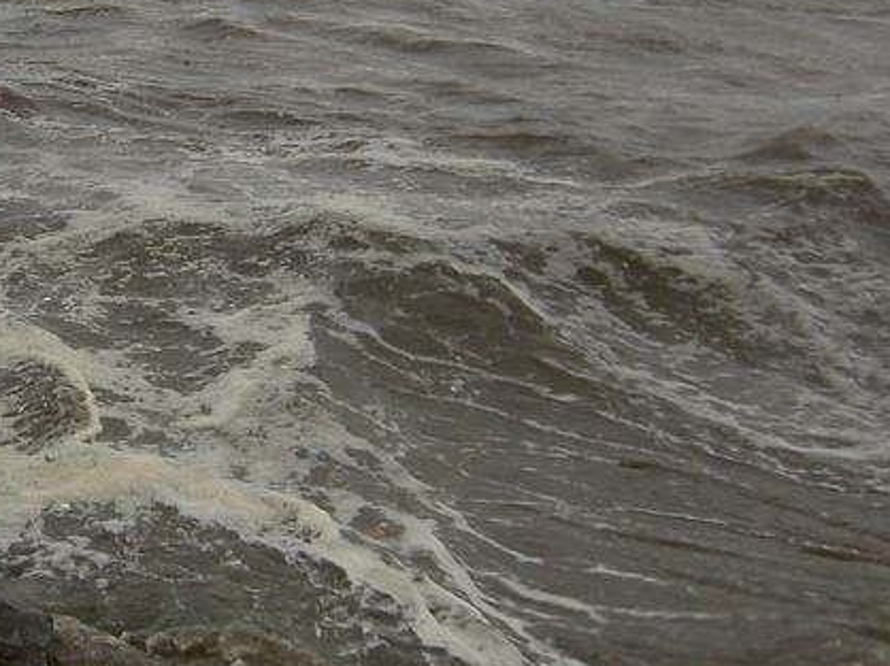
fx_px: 1901
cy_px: 185
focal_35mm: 74
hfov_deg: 25.2
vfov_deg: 19.8
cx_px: 22
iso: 50
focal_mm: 5.6
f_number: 2.8
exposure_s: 1/60
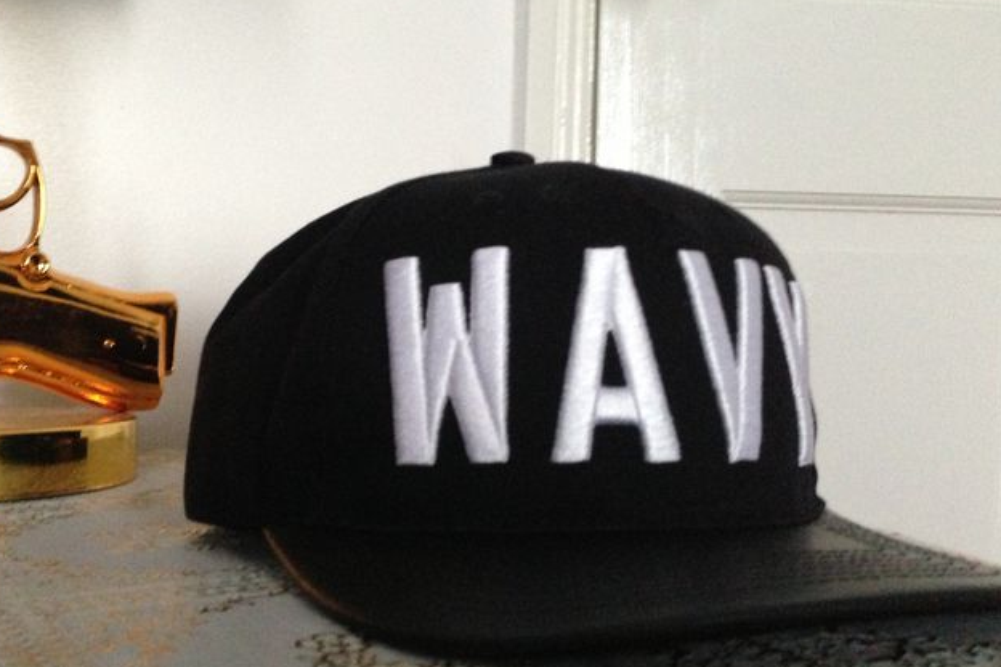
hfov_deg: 44.2
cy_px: 338
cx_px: 390
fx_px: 1223
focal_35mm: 44
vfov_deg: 30.5
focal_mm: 4.13
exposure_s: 1/15
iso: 640
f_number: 2.4
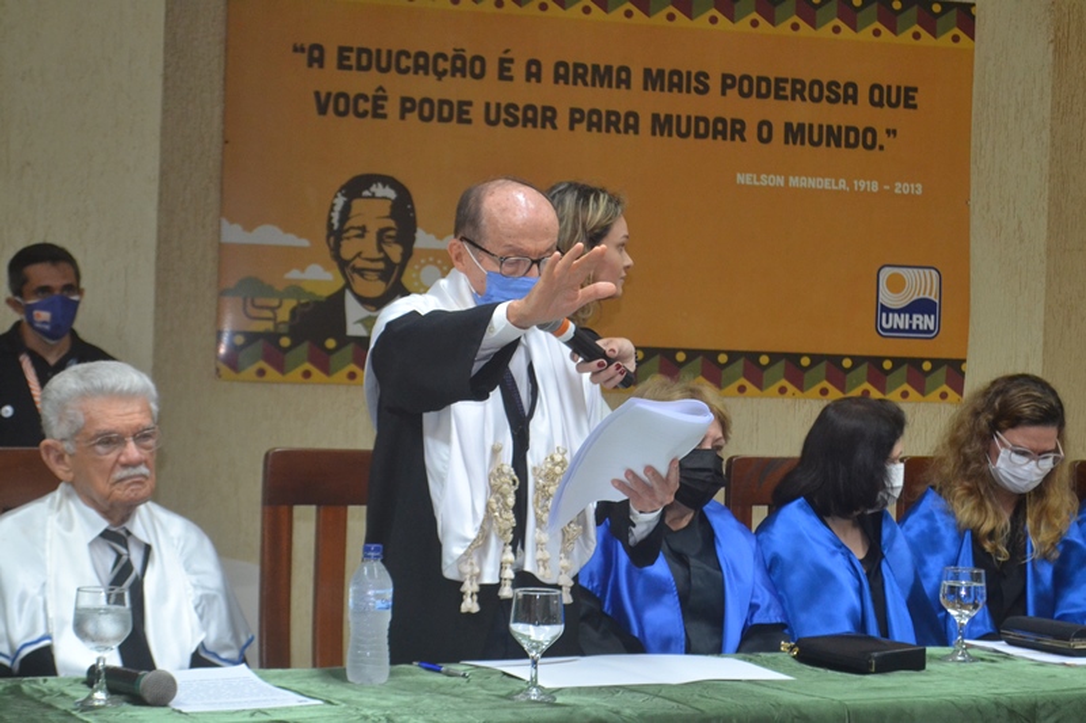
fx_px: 2171
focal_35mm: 72
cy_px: 362
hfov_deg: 28.1
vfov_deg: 18.9
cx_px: 543
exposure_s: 1/60
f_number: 5.6
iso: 2000
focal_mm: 48
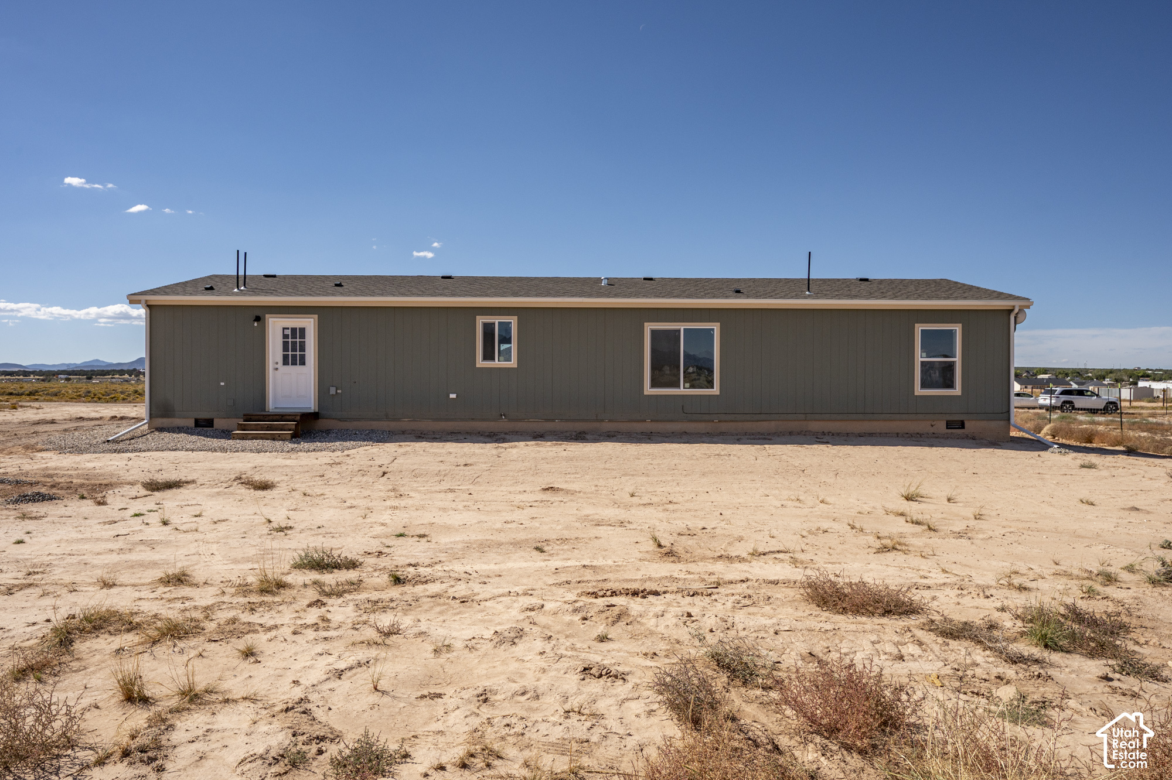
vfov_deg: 56.1
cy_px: 390
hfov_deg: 77.3
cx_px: 586
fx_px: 732
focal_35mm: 22
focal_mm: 22.5
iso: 320
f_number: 10
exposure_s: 1/1250
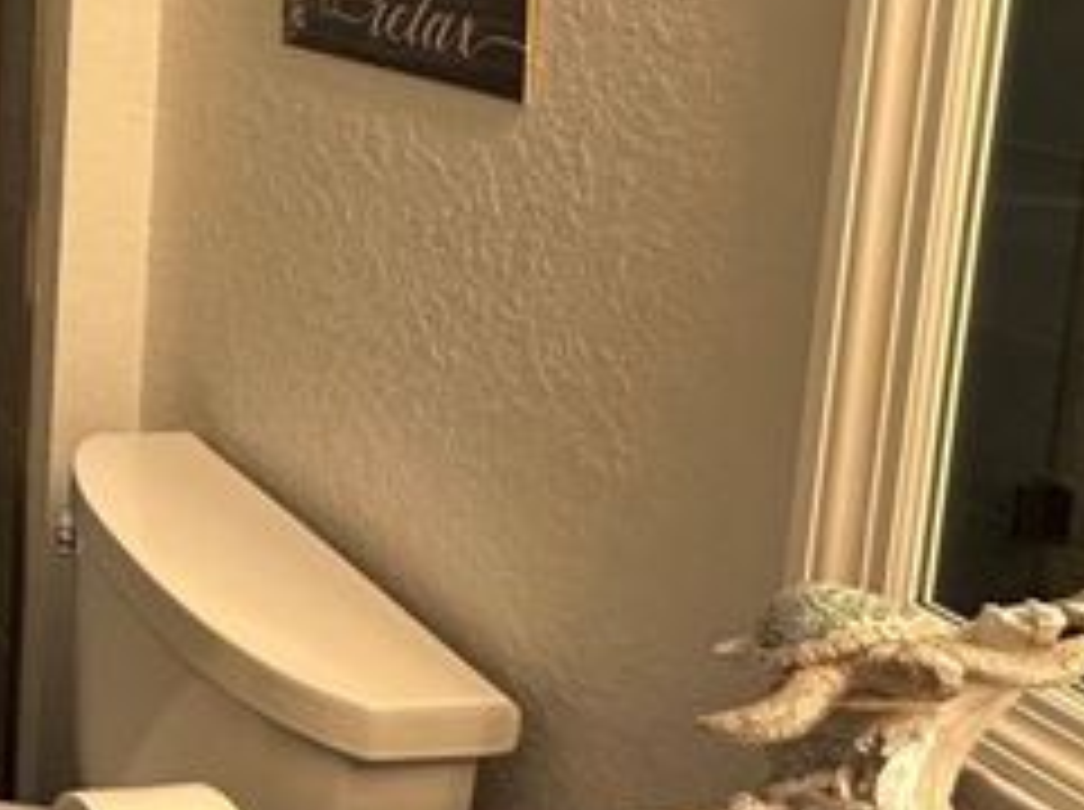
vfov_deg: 31.7
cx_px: -385
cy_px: -40
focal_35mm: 41
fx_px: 1282
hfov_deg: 32.2
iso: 200
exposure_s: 1/60
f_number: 2.2
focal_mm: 2.22
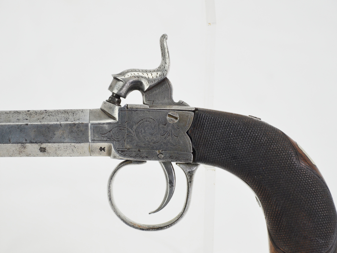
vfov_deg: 11.3
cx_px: 160
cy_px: 127
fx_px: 1275
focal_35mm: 131
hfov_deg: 15.1
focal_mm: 80
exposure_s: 1/250
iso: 500
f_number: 5.6
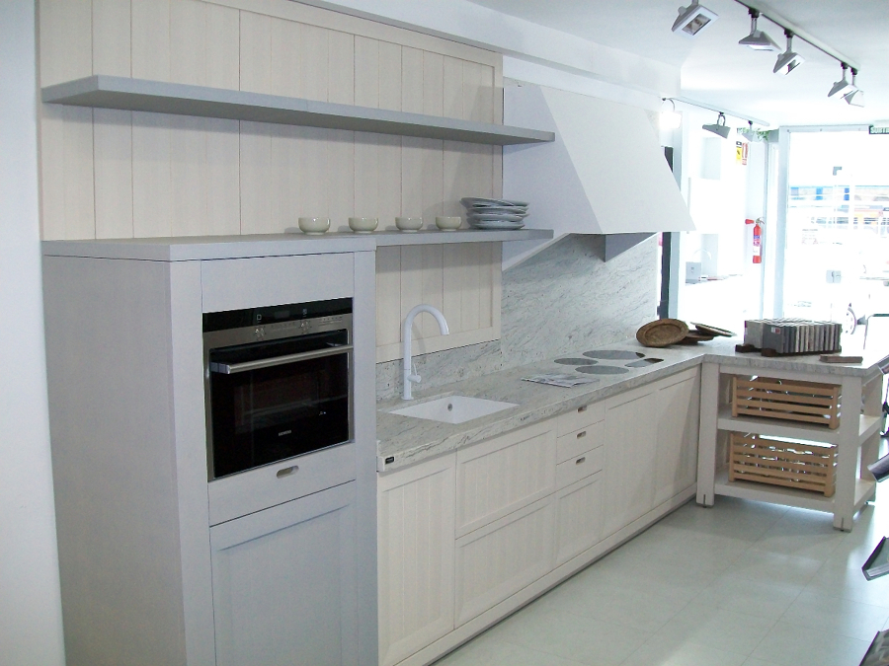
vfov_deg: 39.7
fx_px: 925
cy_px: 333
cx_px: 444
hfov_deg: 51.4
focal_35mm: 36
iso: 160
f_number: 2.7
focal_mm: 6
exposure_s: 1/80
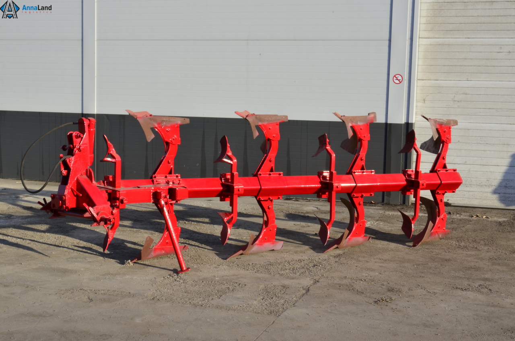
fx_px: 685
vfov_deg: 28.0
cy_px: 170
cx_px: 258
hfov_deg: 41.2
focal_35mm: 48
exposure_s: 1/20
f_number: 29
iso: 125
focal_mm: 32
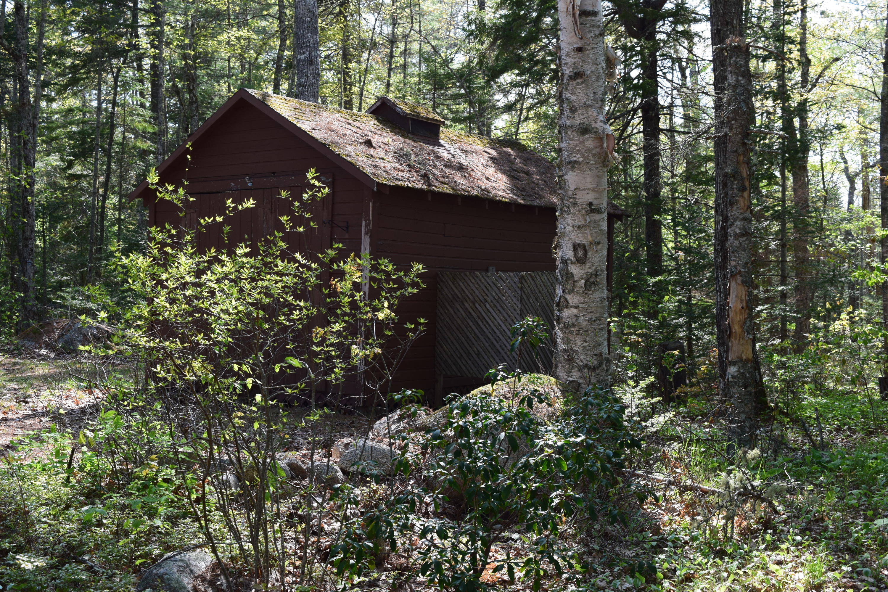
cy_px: 296
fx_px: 1110
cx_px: 444
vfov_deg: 29.9
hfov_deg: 43.6
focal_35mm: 45
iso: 400
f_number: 10
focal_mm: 30
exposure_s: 1/200
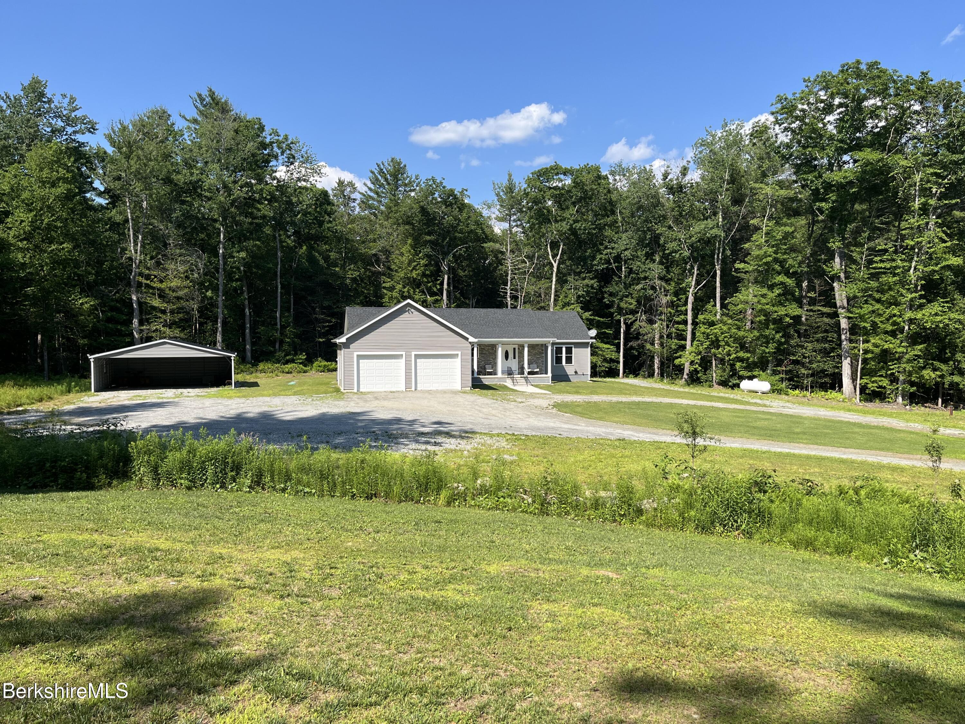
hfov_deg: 67.3
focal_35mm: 26
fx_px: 725
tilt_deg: -1.8
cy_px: 362
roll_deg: +0.9
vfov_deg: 53.1
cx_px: 482
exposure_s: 1/2309
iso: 50
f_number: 1.6
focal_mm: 5.1
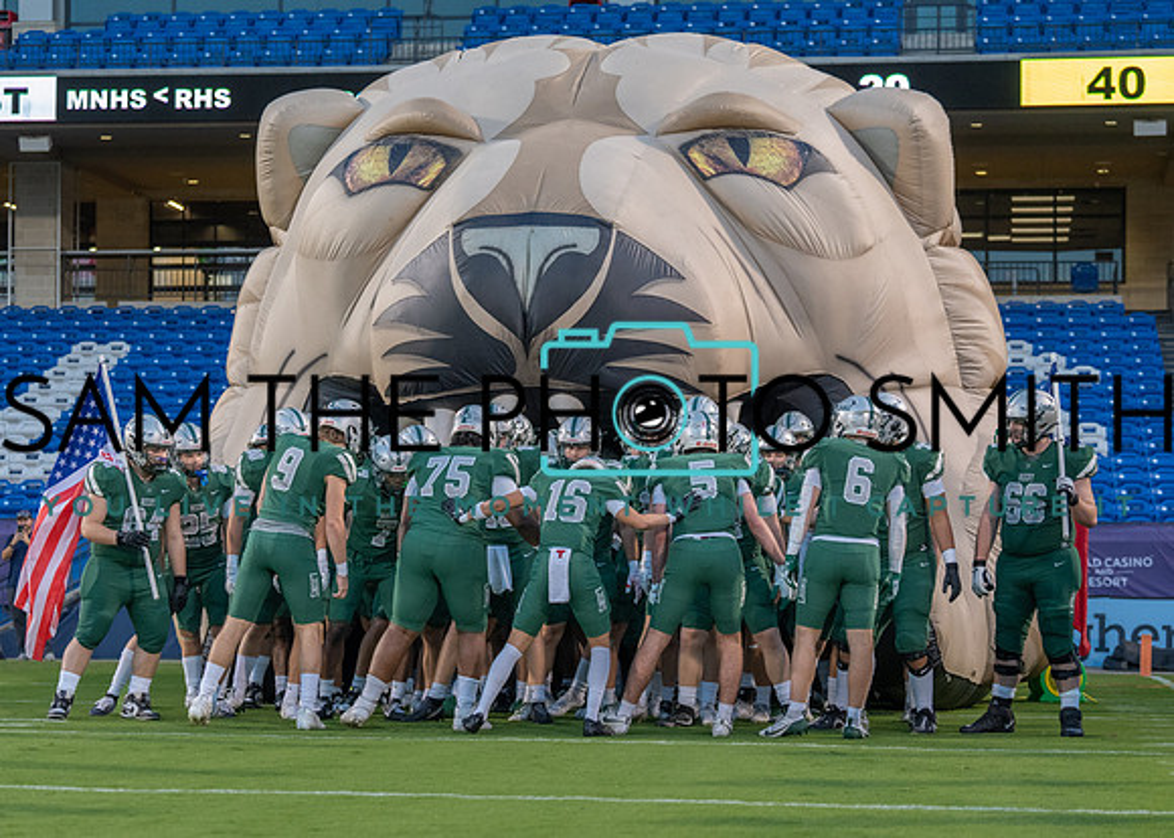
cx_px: 530
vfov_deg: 15.1
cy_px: 538
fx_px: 3148
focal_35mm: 94
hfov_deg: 21.1
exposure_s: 1/1000
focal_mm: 70
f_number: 2.8
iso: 2000
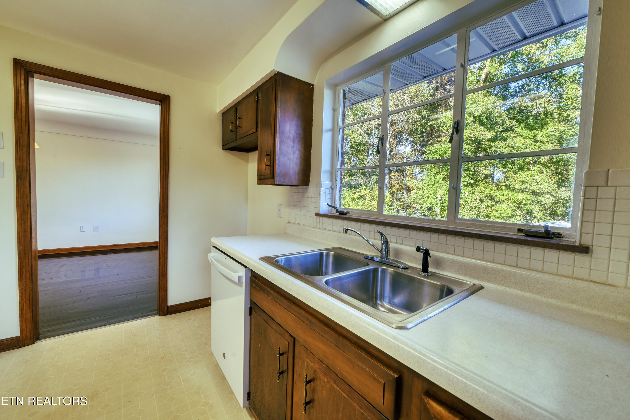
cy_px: 210
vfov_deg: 81.2
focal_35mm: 14
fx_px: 245
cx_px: 315
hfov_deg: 104.3
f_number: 8
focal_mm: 14
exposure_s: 1/80
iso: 500
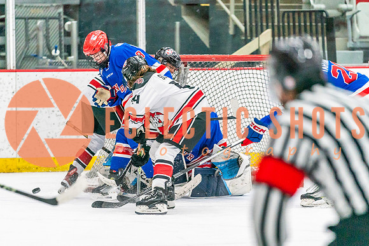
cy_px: 168
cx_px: 159
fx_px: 3201
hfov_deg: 6.6
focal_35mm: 312
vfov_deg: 4.4
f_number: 2.8
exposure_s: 1/1250
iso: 3200
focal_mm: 200
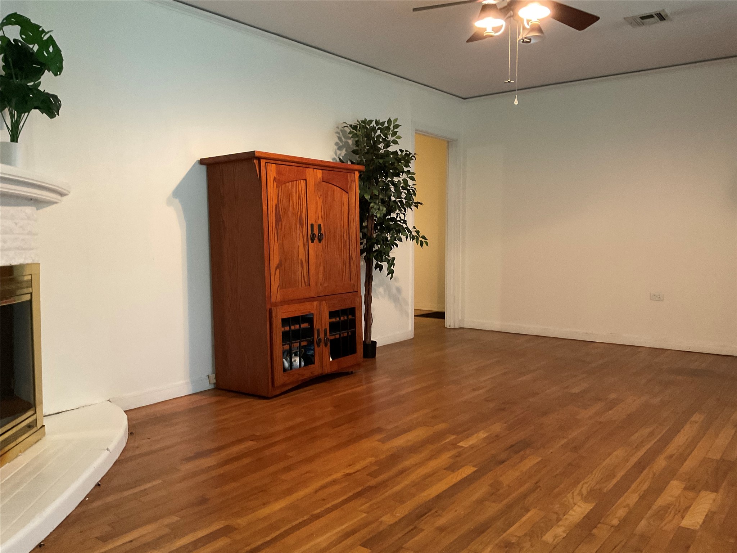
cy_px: 276
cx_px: 368
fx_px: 617
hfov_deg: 61.7
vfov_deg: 48.2
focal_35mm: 29
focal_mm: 3
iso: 320
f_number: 1.8
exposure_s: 1/40
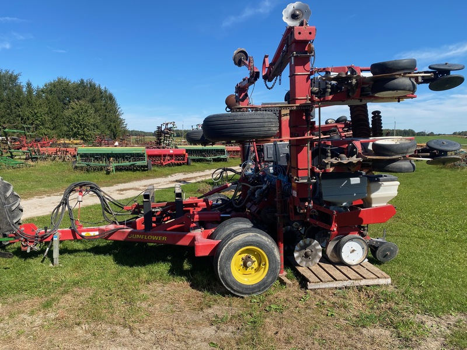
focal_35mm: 26
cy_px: 175
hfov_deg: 67.3
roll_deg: -1.1
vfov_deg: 53.1
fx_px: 351
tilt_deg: -4.9
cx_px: 234
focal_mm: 4.25
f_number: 1.8
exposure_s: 1/2358
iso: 32
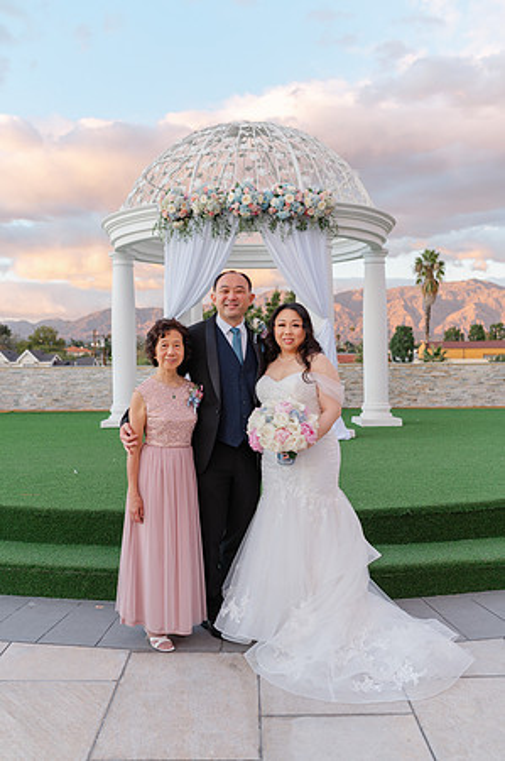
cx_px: 252
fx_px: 738
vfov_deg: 54.5
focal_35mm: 35
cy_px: 380
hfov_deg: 37.8
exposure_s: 1/125
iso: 160
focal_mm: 35
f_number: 4
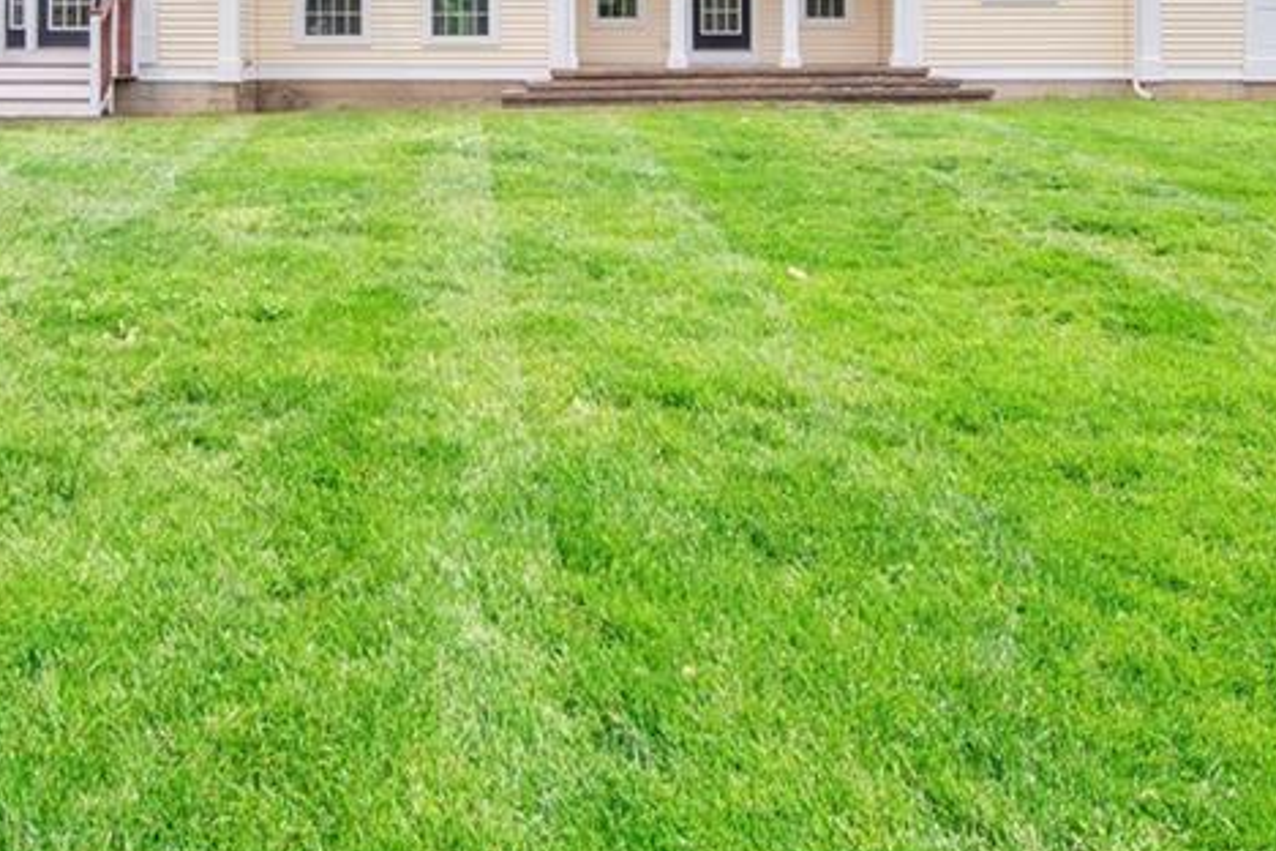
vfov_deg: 33.5
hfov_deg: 53.8
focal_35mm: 35
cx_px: 480
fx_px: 1240
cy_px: -59
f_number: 10
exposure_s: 1/400
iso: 200
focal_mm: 16
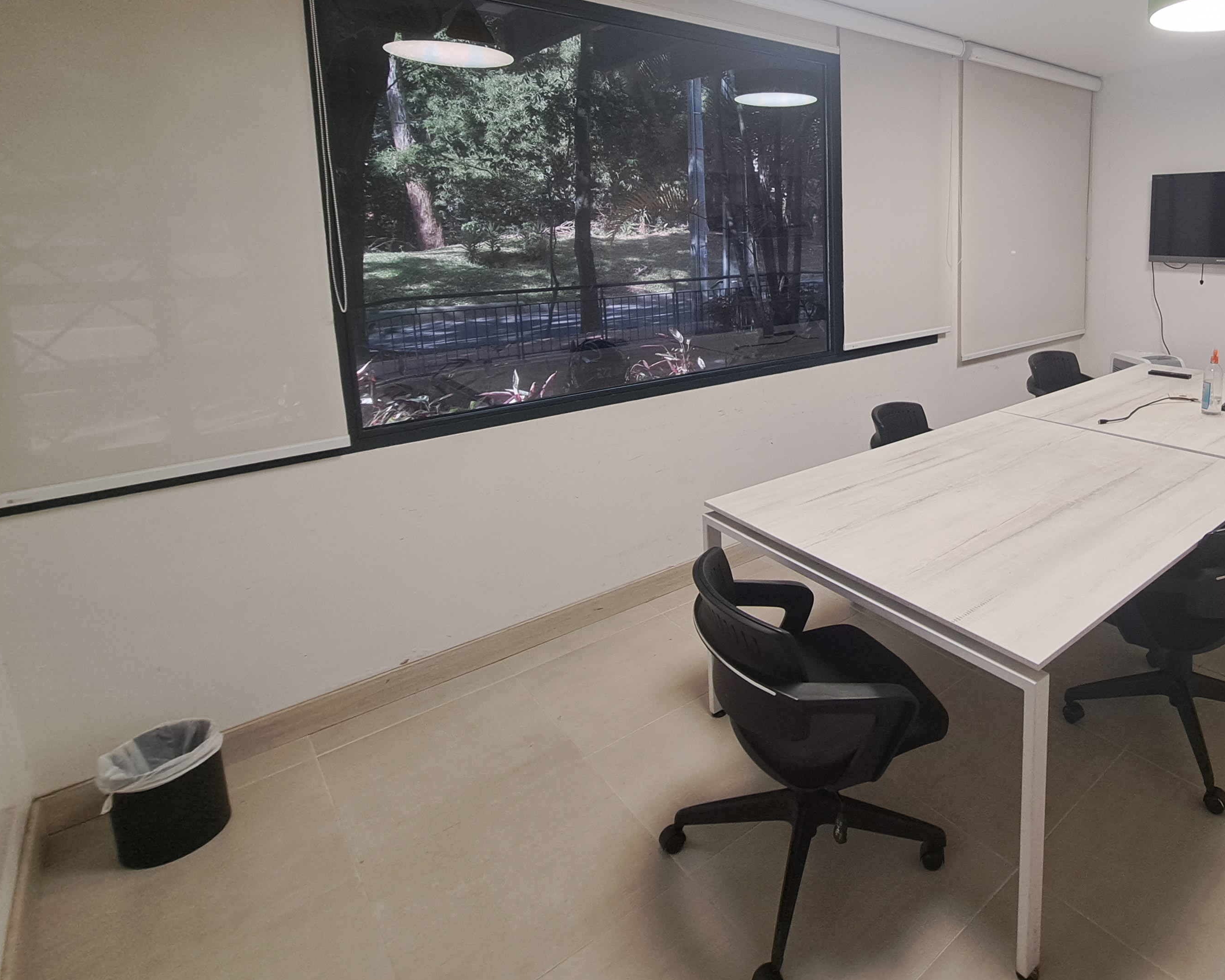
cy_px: 354
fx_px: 689
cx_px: 883
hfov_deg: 78.4
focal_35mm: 19
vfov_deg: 69.5
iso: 80
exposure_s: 1/40
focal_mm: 1.74
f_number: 2.2
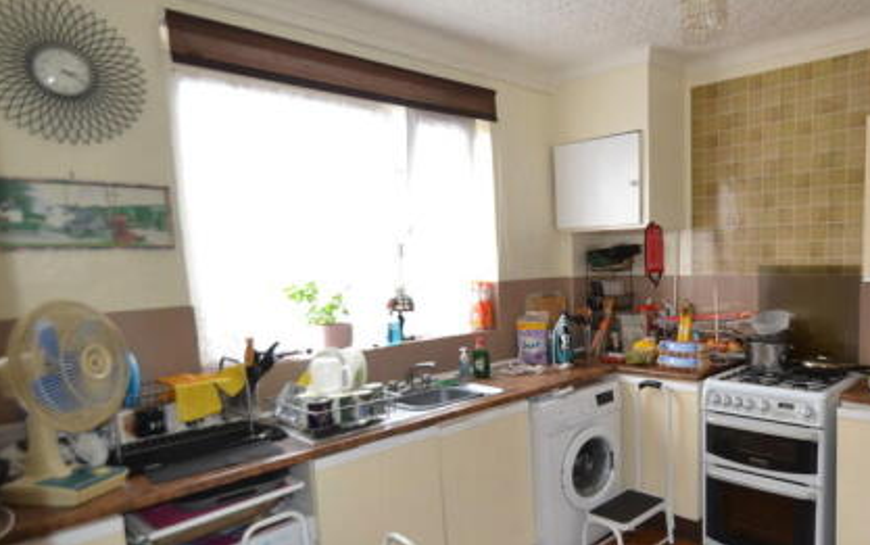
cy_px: 318
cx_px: 608
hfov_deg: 71.6
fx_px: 569
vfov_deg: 50.9
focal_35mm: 24
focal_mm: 10
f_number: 3.5
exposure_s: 1/60
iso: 400
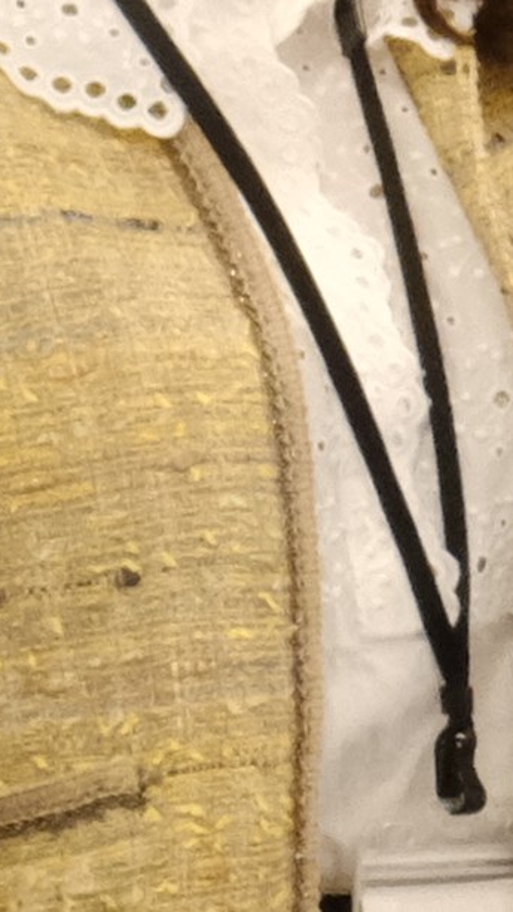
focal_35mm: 576
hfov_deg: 2.1
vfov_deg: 3.7
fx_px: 13923
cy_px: 774
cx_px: 1716
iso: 4000
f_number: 10
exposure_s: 1/50
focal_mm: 35.8
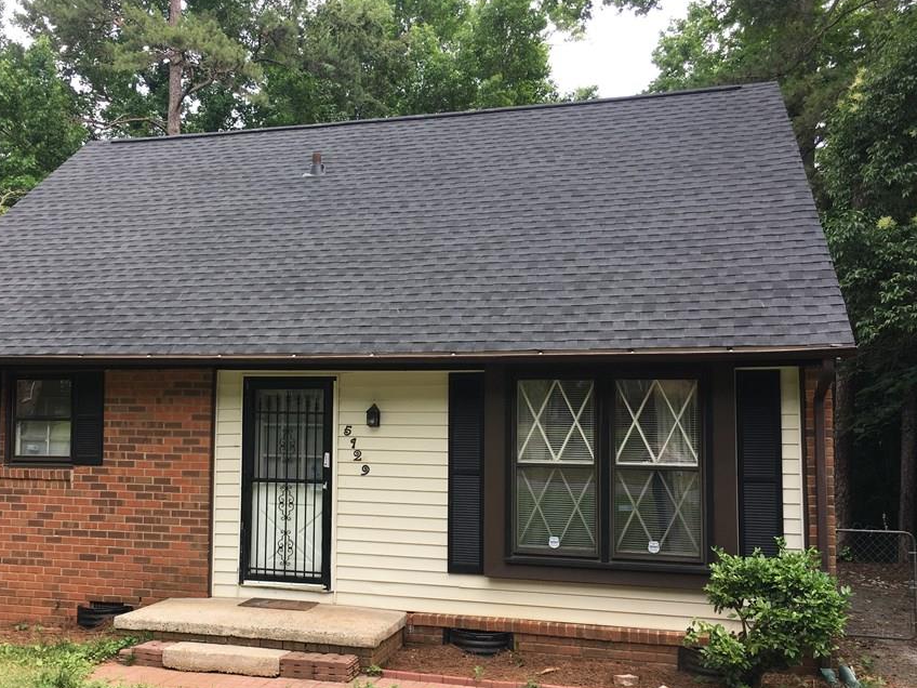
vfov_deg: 40.6
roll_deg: -0.2
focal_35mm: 35
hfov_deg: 52.3
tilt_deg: +4.1
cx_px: 372
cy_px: 389
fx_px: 927
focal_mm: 4.15
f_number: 2.2
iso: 25
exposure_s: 1/166
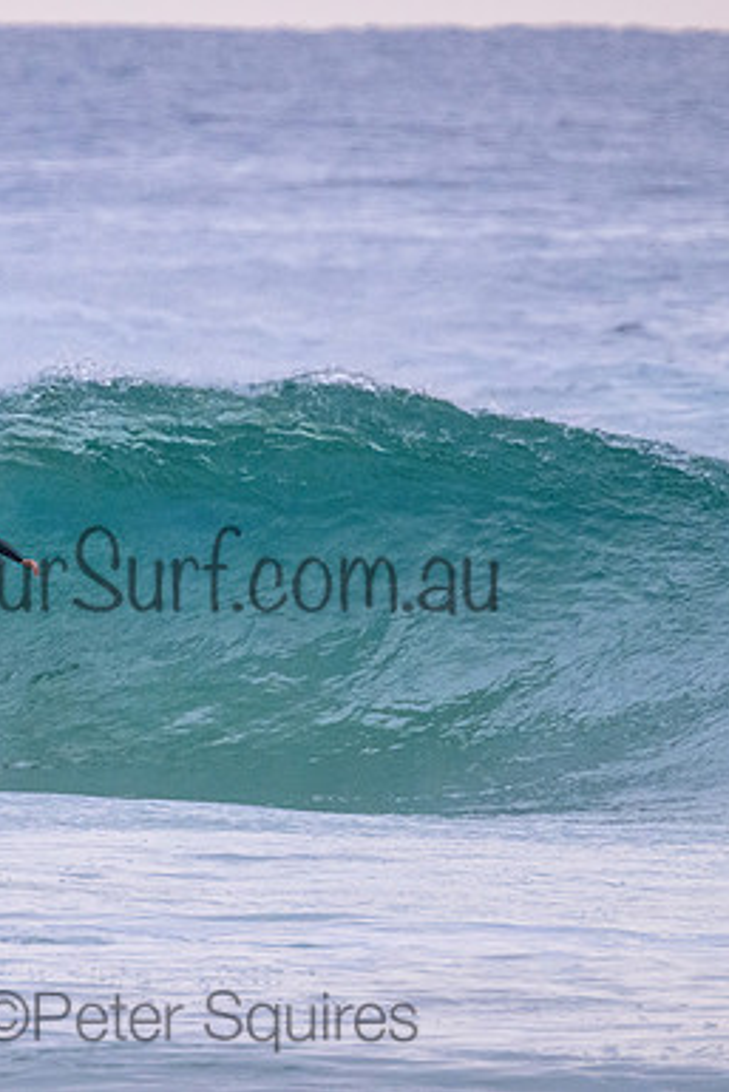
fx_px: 36597
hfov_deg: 1.1
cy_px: 546
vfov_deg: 1.7
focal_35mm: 1206
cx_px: 199
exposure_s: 1/320
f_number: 11
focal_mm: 800
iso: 6400
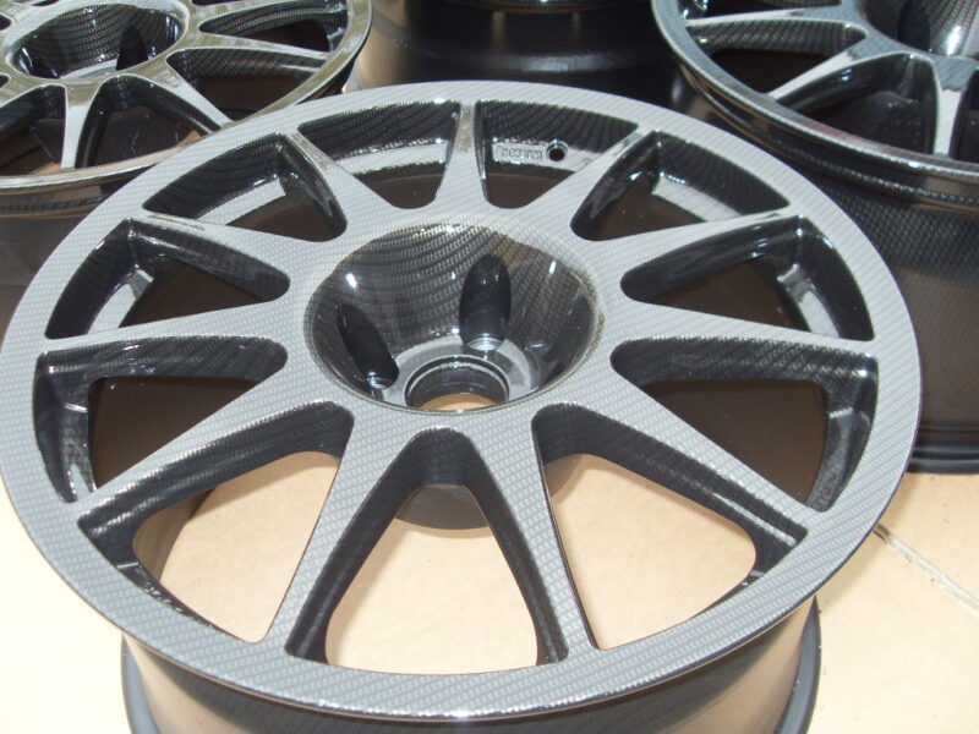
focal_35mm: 35
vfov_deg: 40.7
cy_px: 367
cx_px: 490
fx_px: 990
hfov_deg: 52.6
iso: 100
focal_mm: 6.3
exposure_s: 1/45
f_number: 2.8
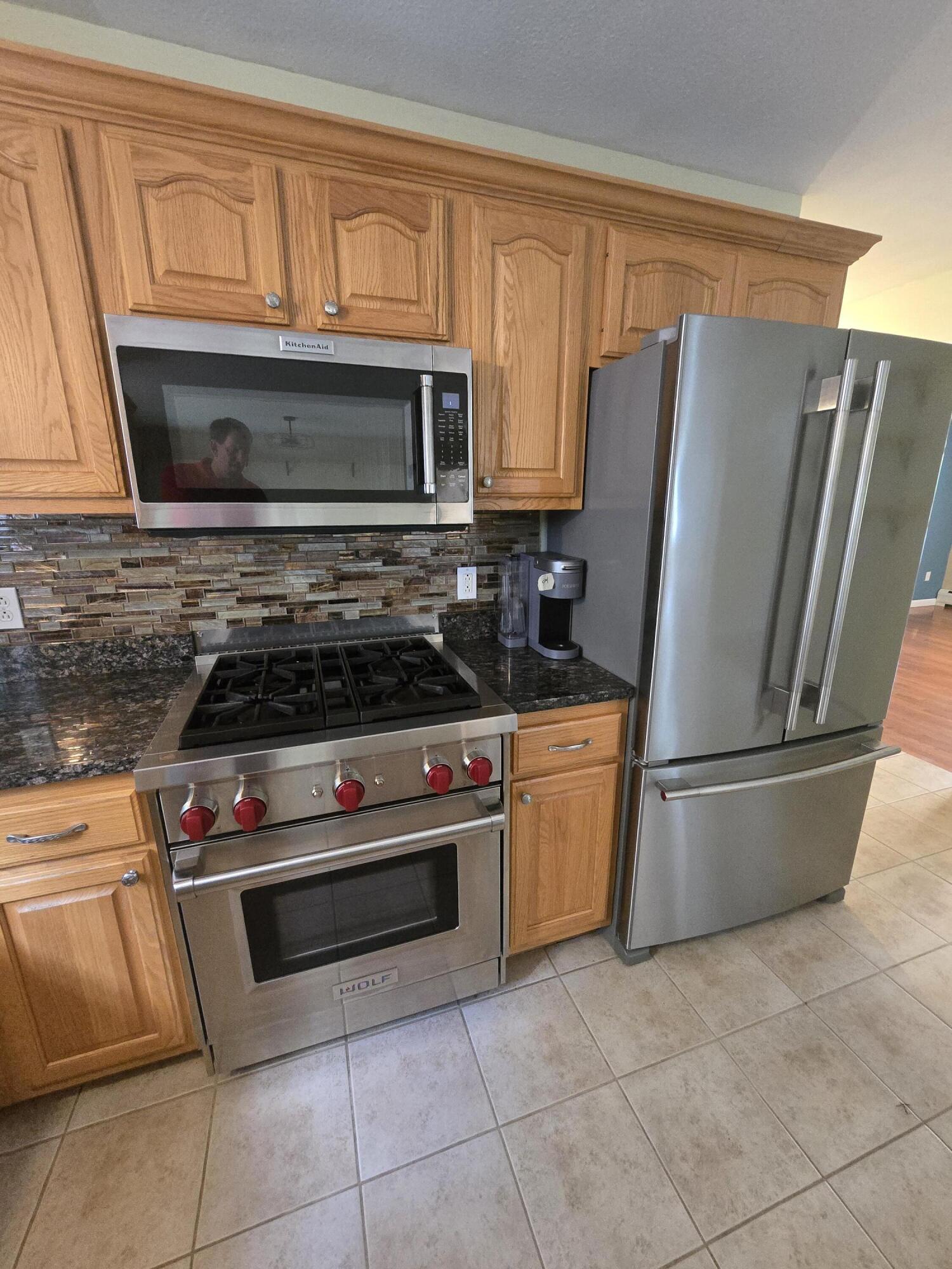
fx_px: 477
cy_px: 634
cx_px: 476
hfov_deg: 89.9
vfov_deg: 106.2
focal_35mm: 13
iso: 1250
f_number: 2.2
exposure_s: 1/60
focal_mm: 2.2
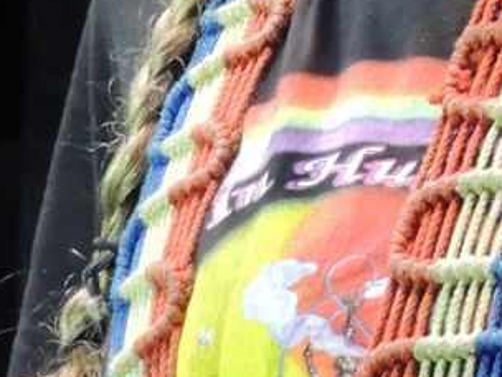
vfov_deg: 0.5
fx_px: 40025
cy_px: -260
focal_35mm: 2760
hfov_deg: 0.7
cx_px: 482
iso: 1000
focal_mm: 124.8
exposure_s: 1/30
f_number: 5
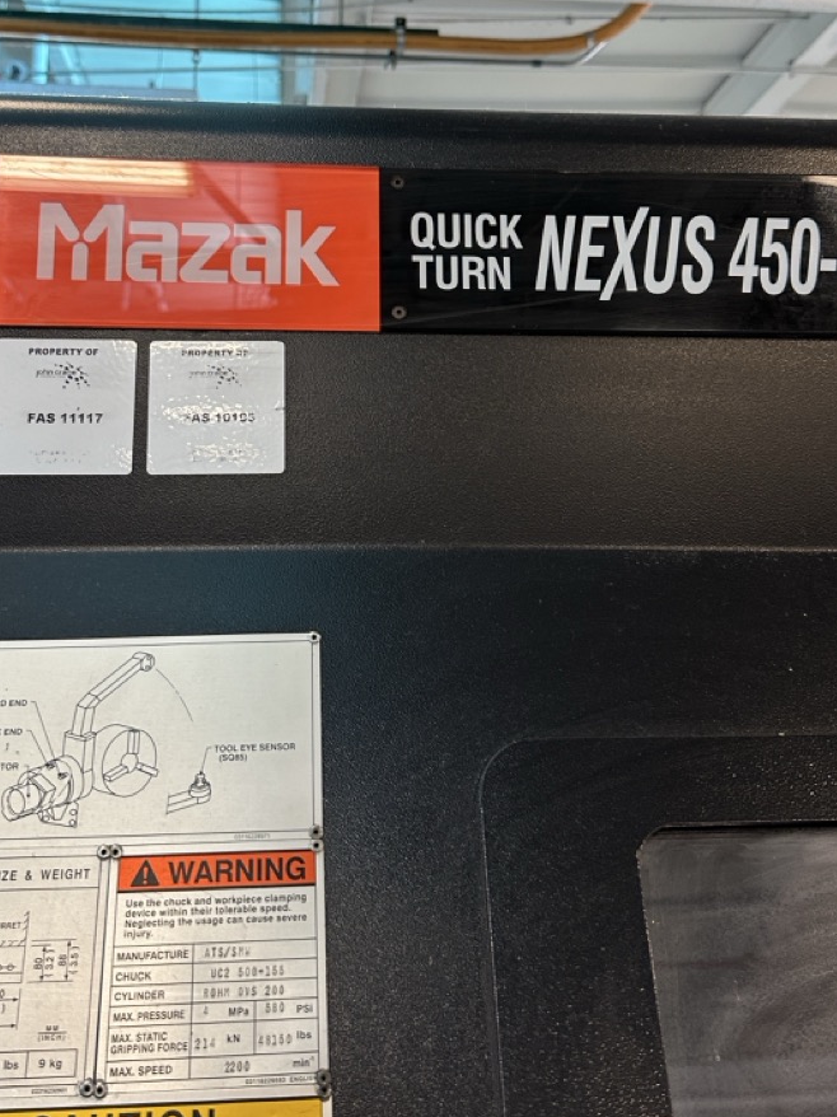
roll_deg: -0.6
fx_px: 1129
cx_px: 366
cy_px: 354
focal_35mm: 35
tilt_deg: +15.2
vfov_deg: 51.5
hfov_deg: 40.6
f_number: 1.78
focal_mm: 6.86
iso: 160
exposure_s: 1/60
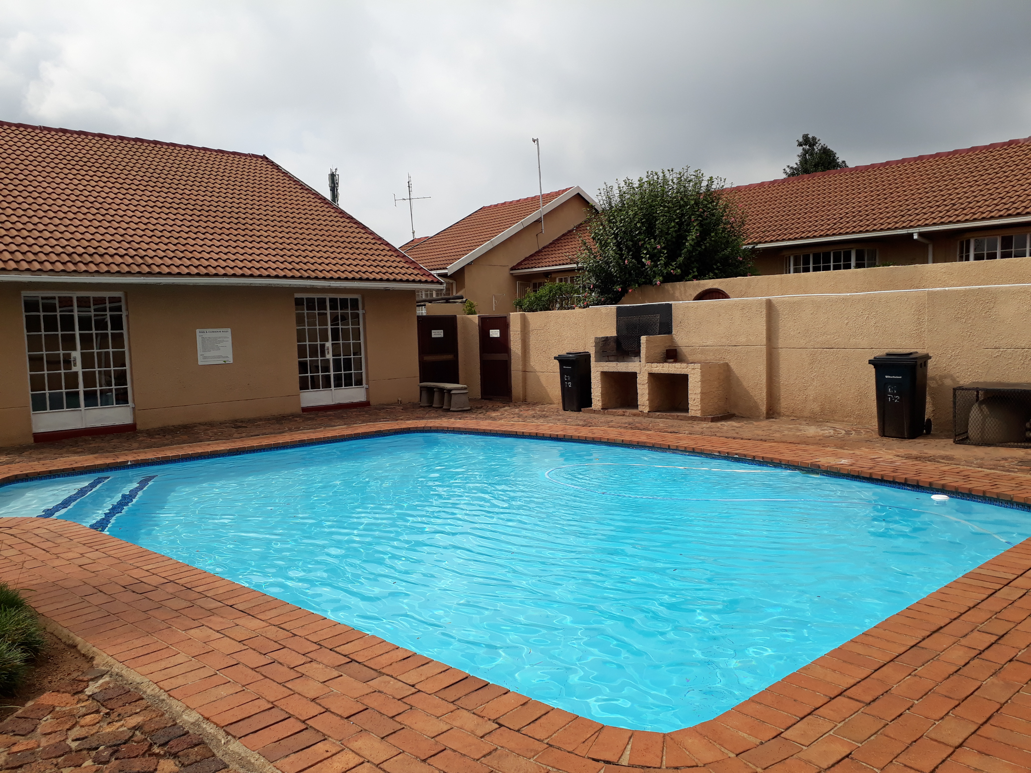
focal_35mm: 27
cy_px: 386
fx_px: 804
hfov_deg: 65.3
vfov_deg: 51.4
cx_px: 516
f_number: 1.9
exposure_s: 1/1957
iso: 40
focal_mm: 3.6
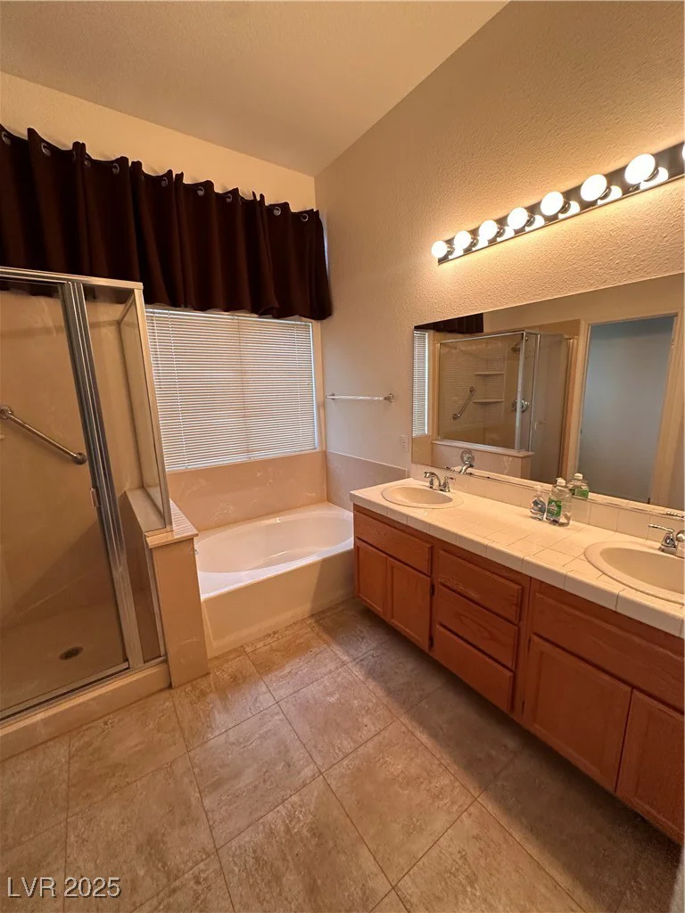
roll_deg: -0.2
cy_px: 456
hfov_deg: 85.7
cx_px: 342
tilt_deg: -9.5
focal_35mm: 14
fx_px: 369
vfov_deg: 102.1
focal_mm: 2.22
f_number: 2.2
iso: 200
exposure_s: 1/120
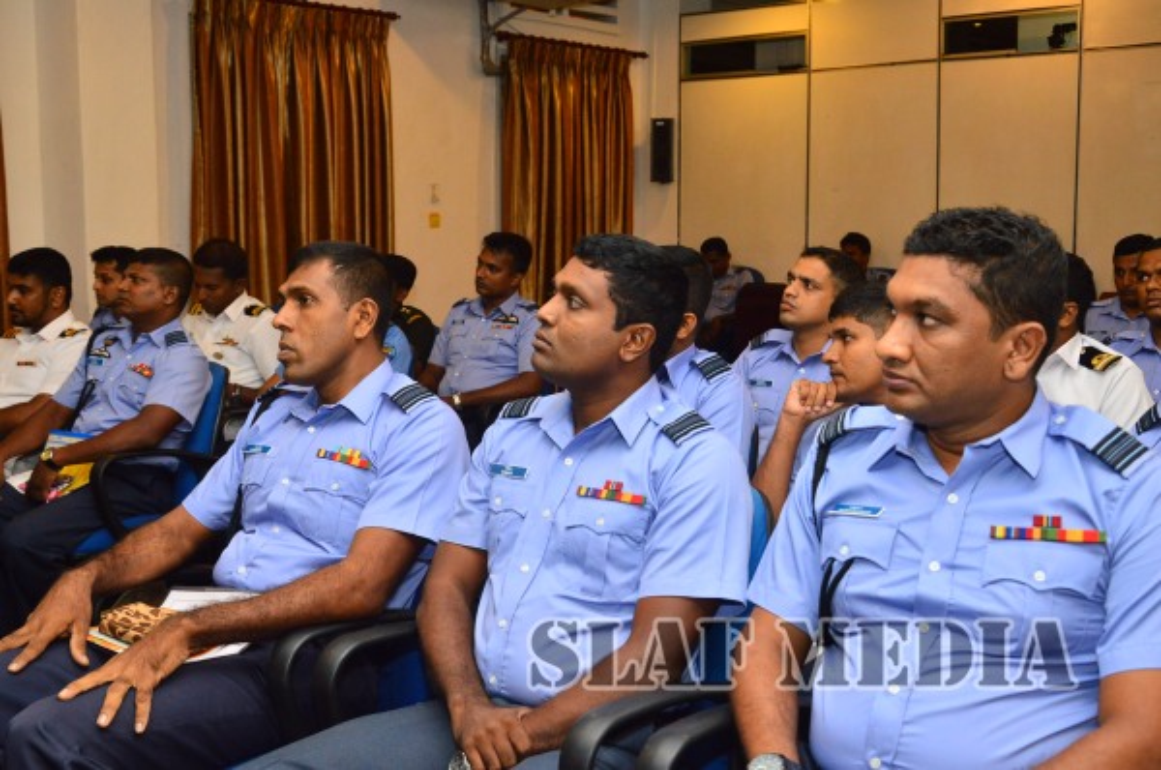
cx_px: 580
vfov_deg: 34.1
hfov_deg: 49.6
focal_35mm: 39
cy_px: 385
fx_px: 1256
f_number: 5
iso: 800
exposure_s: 1/80
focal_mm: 26
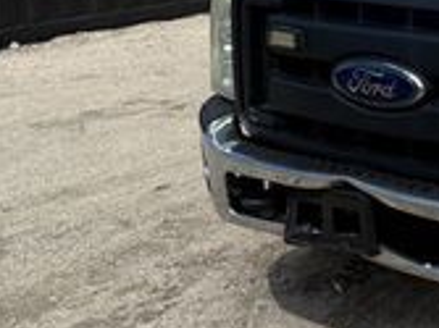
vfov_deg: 15.9
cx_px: 497
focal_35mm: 92
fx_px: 1166
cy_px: 45
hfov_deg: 20.2
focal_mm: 6.76
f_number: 1.78
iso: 80
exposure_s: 1/7353
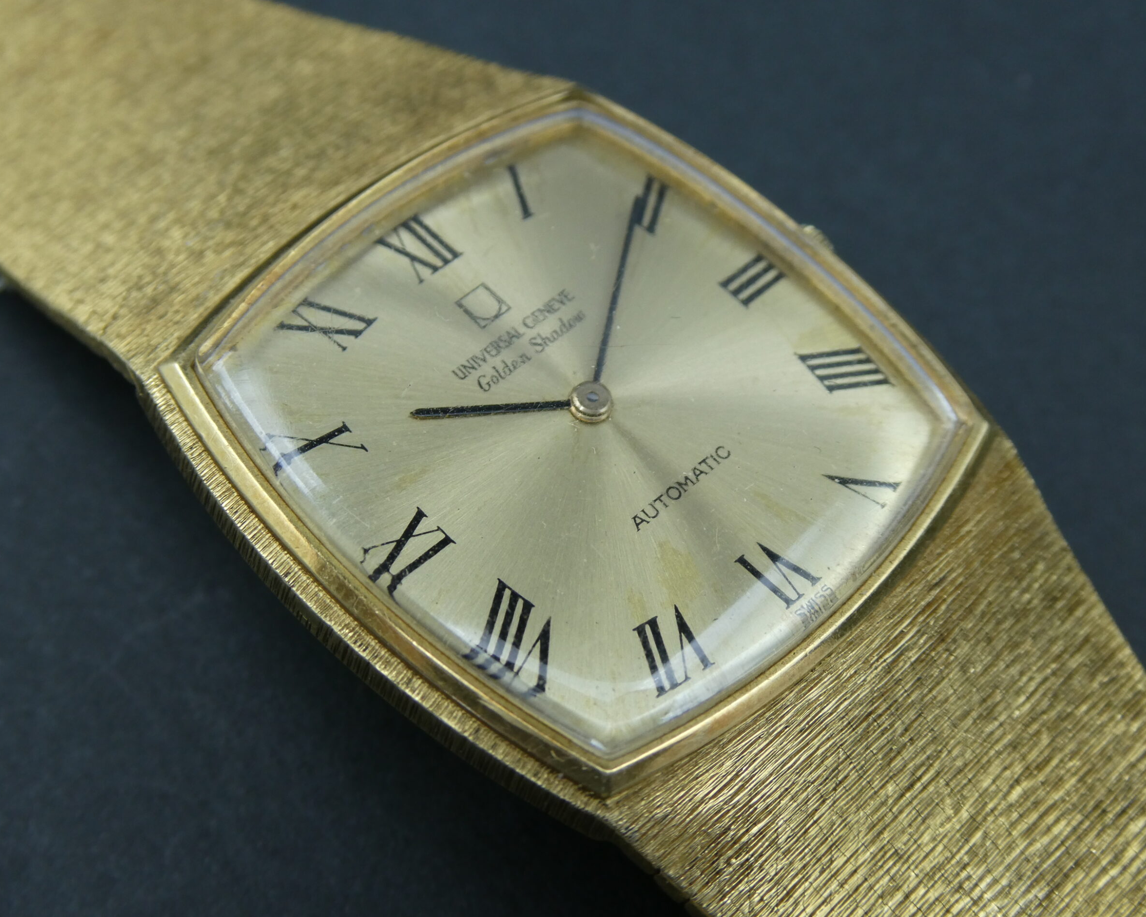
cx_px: 541
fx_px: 2035
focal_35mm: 60
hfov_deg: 31.4
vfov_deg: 25.4
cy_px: 462
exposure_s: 1/80
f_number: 4.2
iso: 160
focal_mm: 10.3
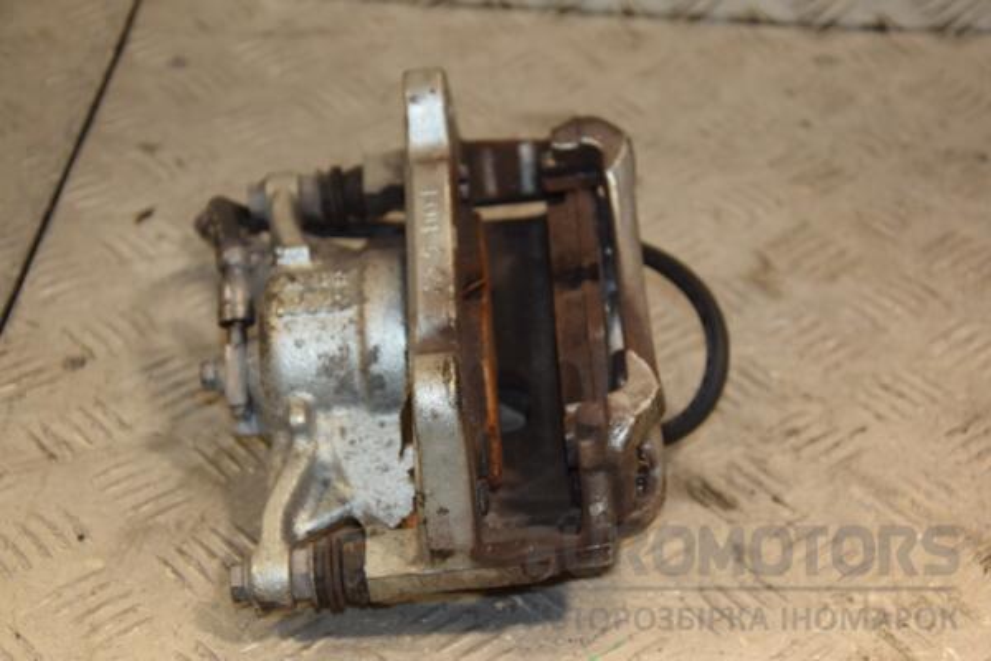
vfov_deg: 15.7
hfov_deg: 23.4
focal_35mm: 87
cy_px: 330
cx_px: 496
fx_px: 2395
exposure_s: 1/200
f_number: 5.6
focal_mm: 58
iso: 800
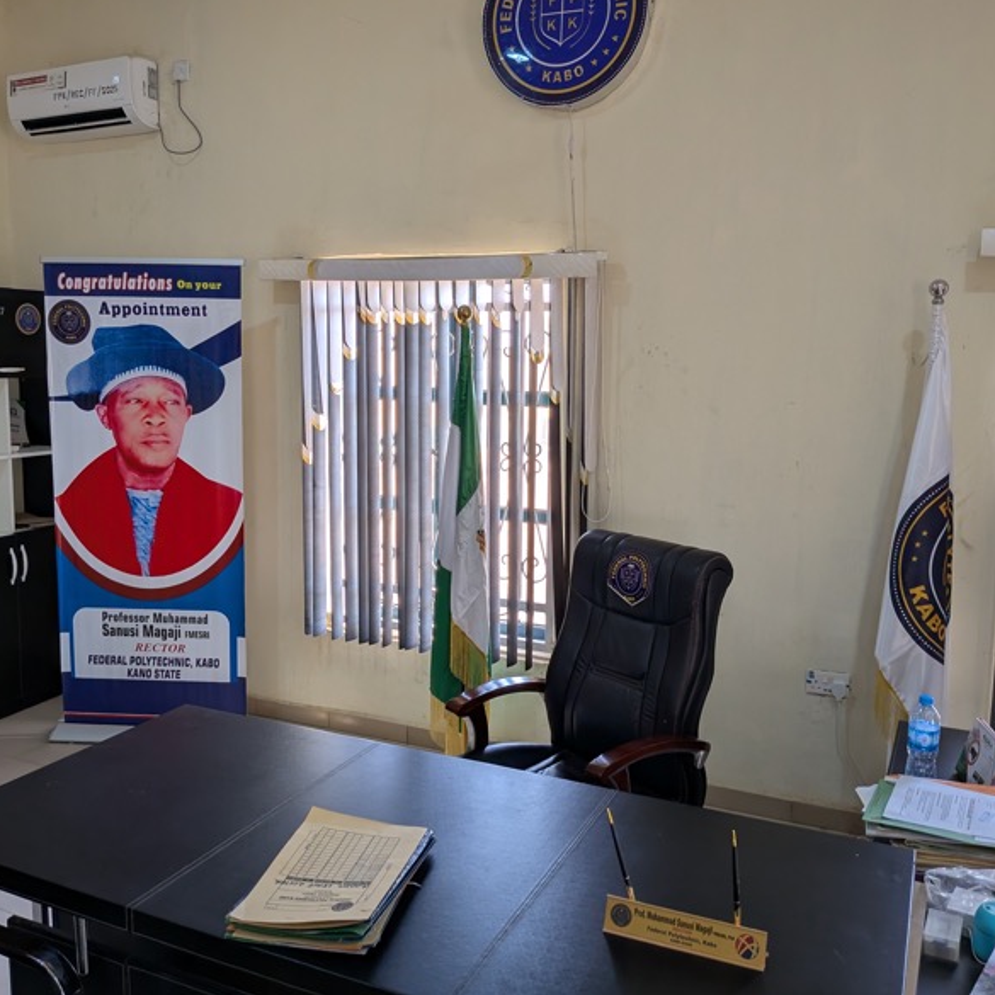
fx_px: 943
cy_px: 480
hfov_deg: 55.6
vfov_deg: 55.6
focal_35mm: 29
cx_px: 500
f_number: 1.7
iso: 78
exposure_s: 1/107
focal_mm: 4.53
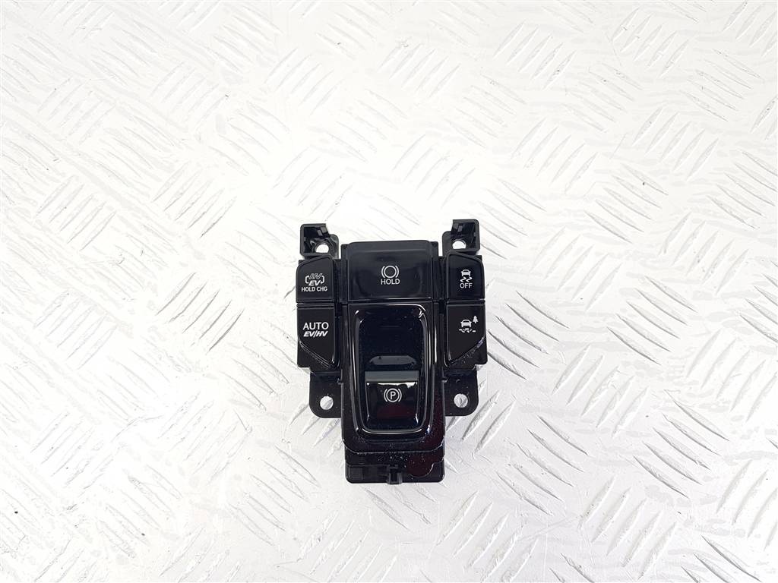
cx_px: 389
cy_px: 292
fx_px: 584
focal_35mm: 26
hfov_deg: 67.3
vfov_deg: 53.1
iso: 40
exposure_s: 1/50
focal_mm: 4.2
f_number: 1.7
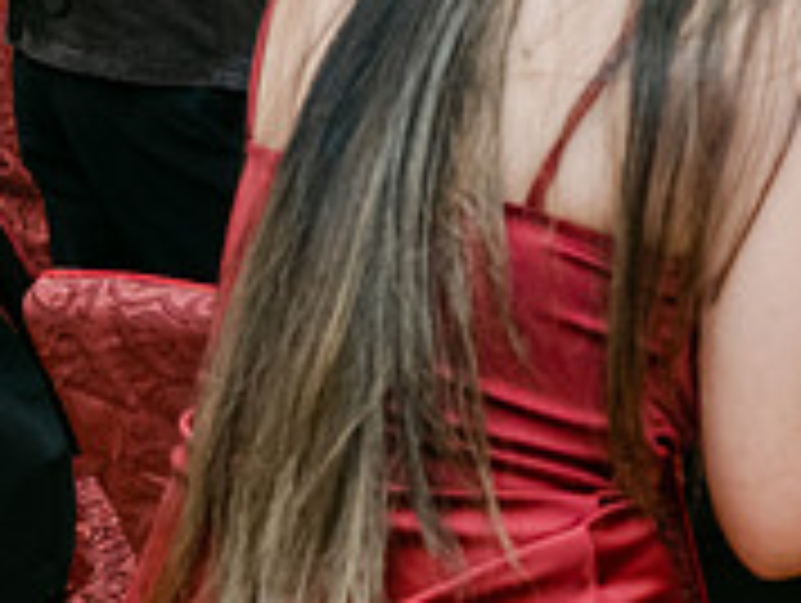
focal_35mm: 77
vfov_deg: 19.1
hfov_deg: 23.1
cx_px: 971
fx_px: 1784
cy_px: 160
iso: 800
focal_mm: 16
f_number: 2.8
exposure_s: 1/125
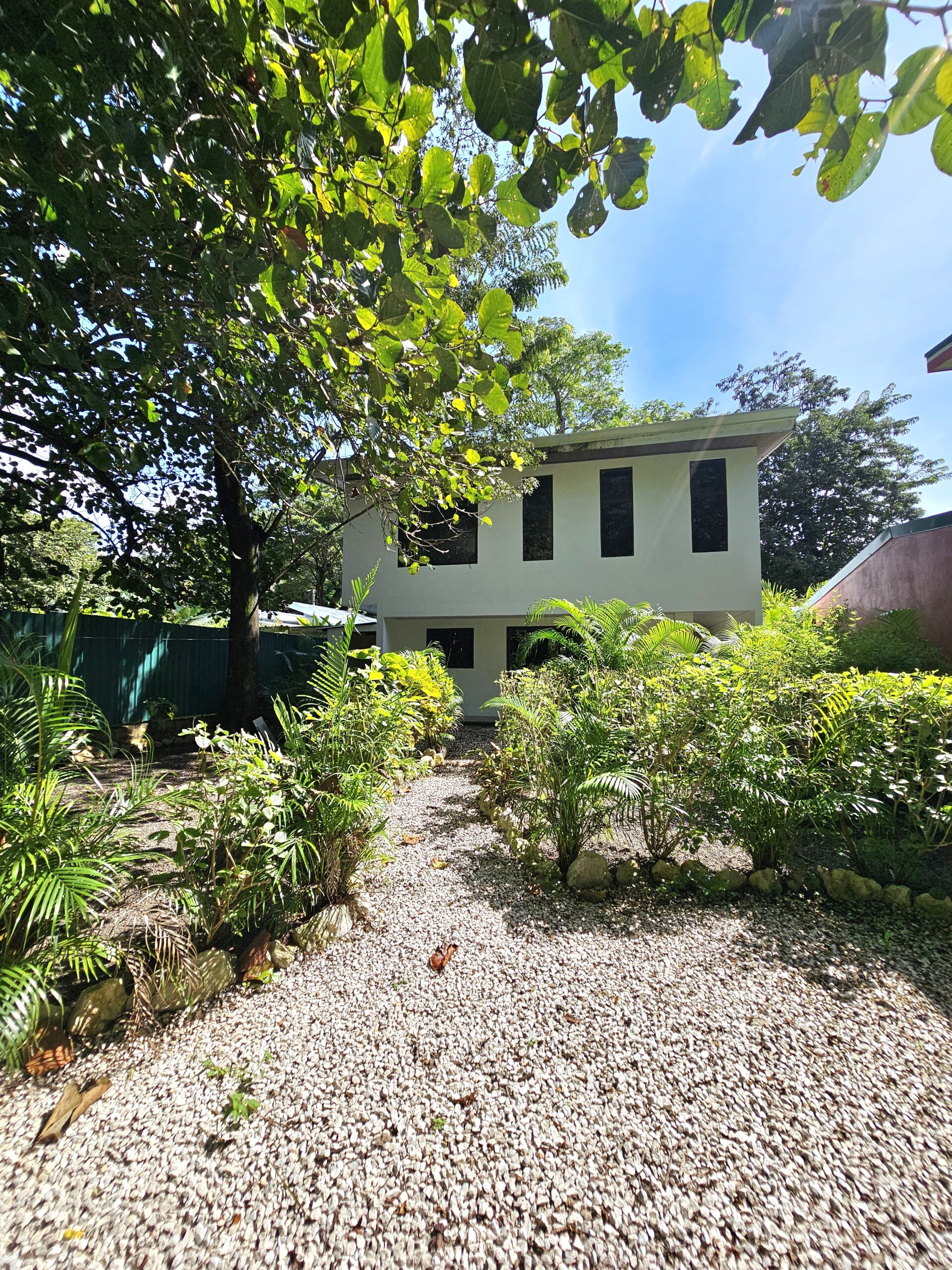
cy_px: 635
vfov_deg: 106.2
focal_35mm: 13
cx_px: 476
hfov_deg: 89.9
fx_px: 477
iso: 50
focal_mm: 2.2
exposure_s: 1/2000
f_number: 2.2
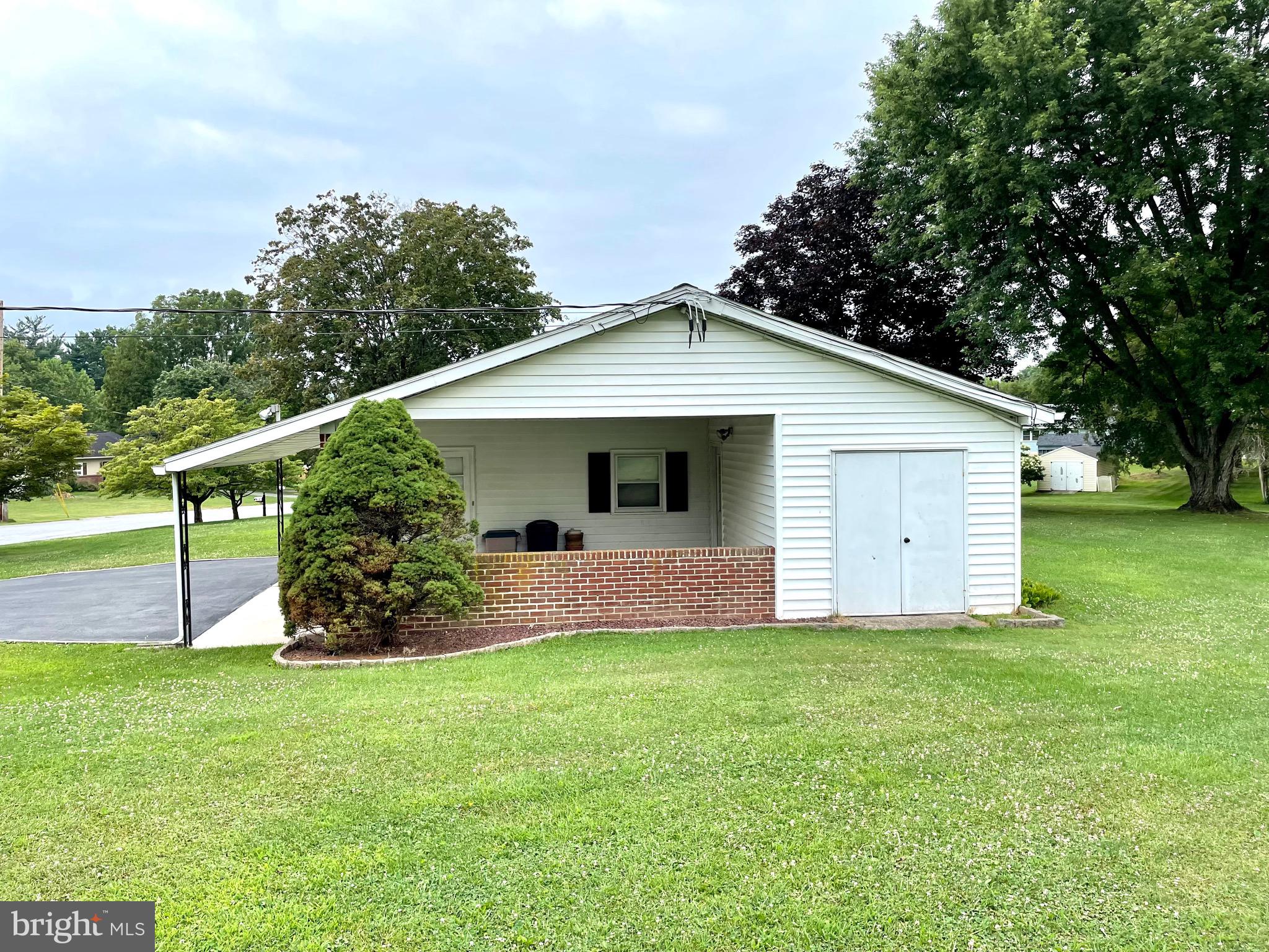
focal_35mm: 26
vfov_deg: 53.1
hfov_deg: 67.3
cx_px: 634
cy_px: 476
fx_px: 953
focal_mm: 4.2
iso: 32
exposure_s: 1/1082
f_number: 1.6
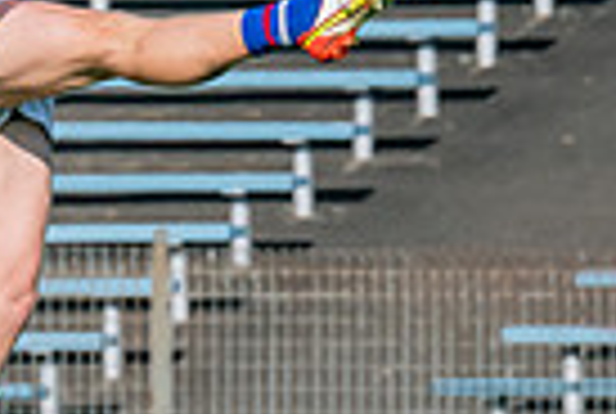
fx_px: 39733
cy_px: 104
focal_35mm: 2317
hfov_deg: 0.9
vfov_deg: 0.6
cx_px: 177
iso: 800
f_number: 11
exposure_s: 1/1600
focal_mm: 420
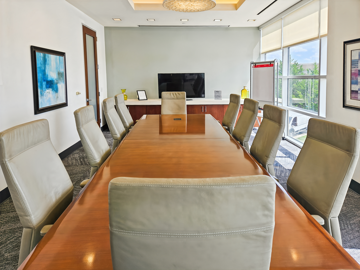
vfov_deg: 58.9
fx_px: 239
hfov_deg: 73.9
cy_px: 135
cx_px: 180
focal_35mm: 23
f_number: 1.8
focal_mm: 5.4
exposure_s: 1/120
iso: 25
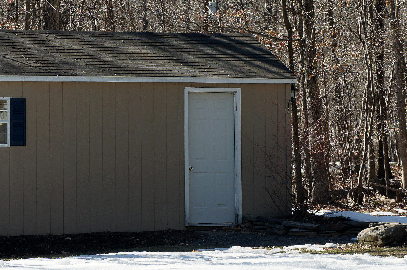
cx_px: 164
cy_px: 130
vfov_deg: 8.7
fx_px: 1784
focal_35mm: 158
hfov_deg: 13.0
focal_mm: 55
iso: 200
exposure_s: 1/125
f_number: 8
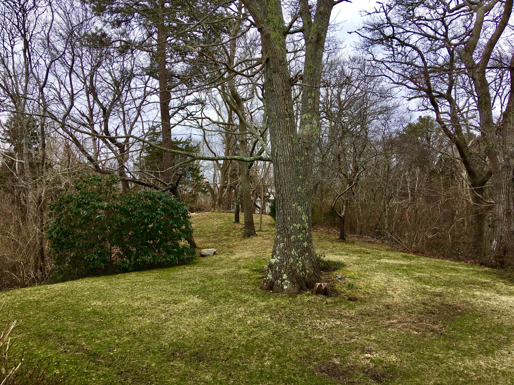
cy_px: 192
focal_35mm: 29
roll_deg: +0.5
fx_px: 431
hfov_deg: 61.7
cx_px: 257
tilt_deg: +2.2
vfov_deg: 48.2
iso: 25
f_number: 2.2
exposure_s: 1/916
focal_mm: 4.15
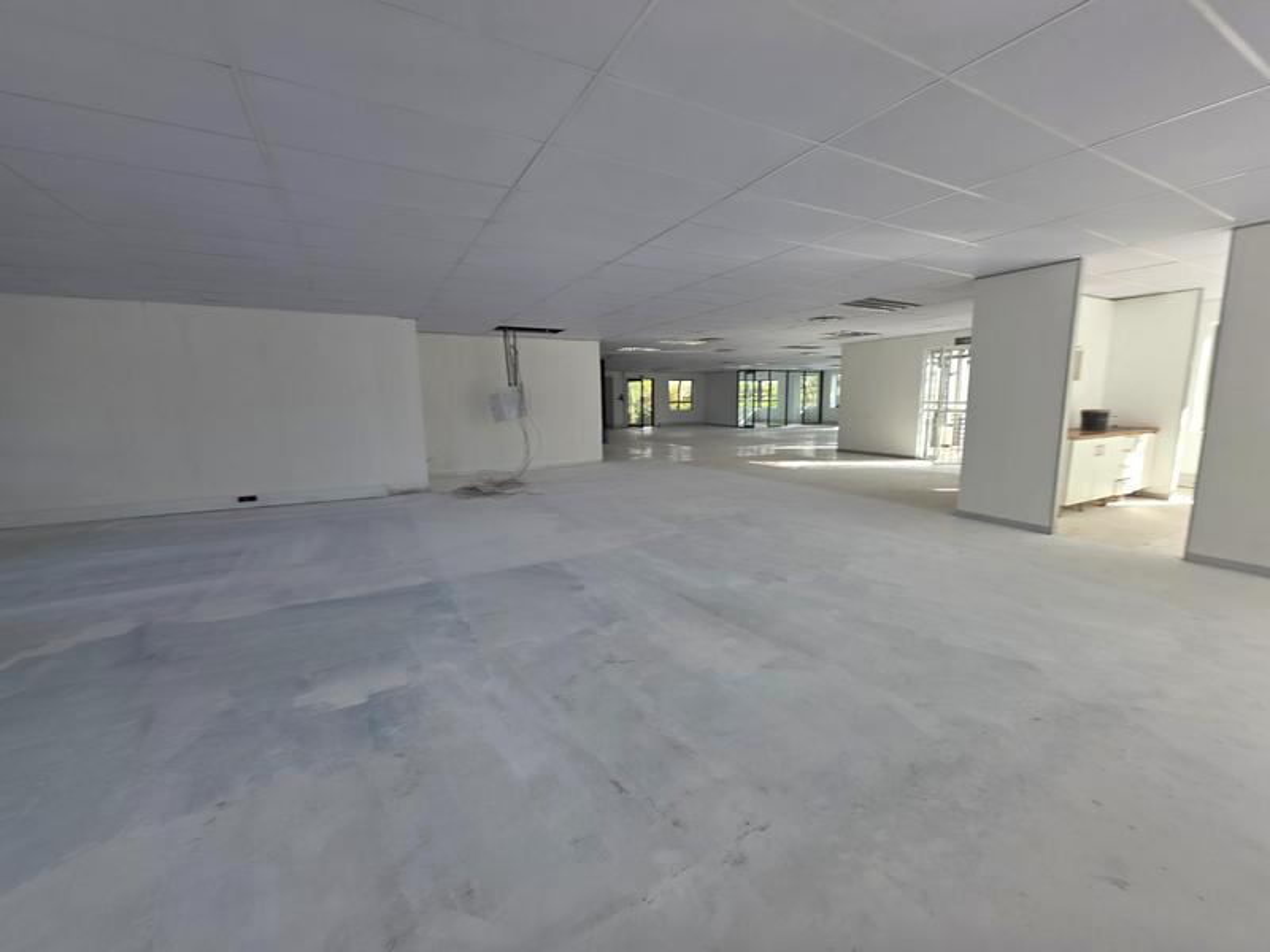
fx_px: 477
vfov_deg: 89.9
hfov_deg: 106.2
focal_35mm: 13
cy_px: 476
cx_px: 635
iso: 25
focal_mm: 2.2
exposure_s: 1/100
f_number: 1.9
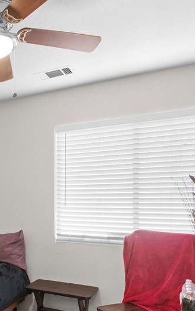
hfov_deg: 33.0
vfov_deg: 54.5
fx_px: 297
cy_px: 198
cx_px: -4
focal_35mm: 35
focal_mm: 17
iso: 500
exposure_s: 1/13
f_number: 8
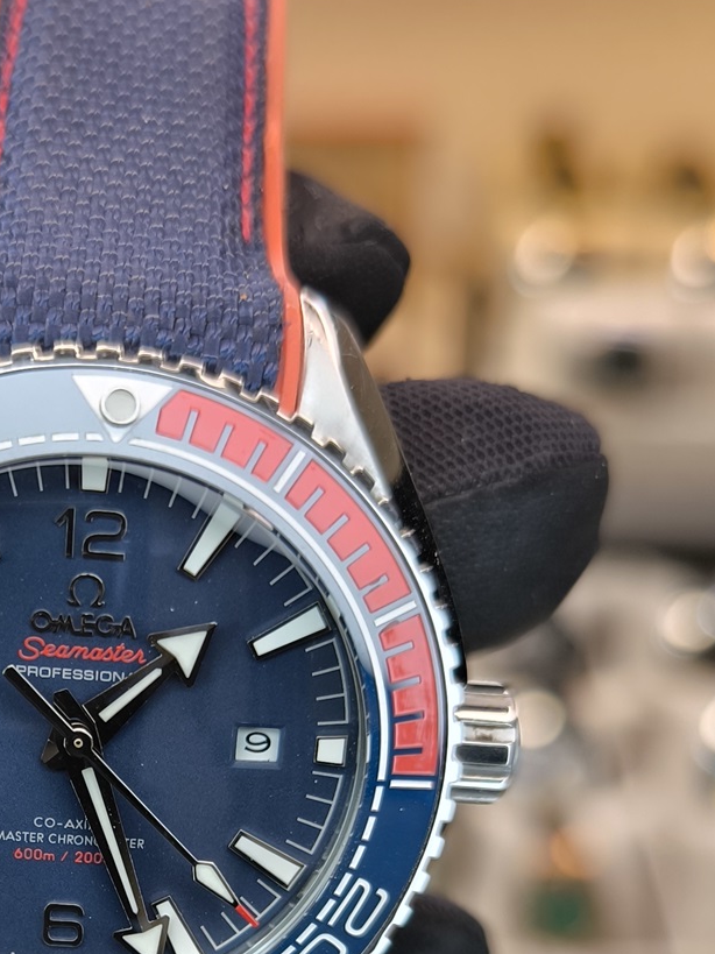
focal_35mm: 60
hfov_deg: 24.0
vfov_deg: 30.7
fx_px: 1653
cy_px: 865
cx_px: 146
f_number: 1.9
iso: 64
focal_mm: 6.92
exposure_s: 1/115
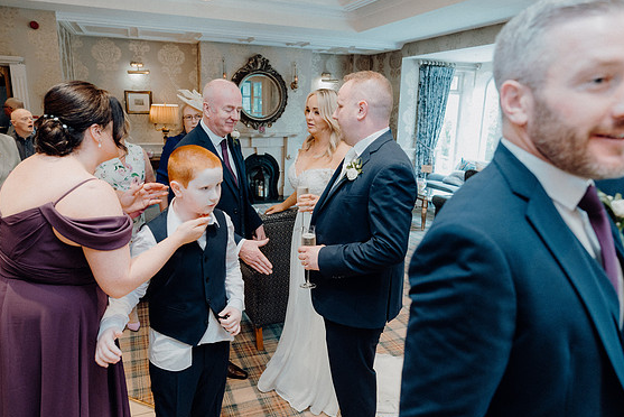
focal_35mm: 25
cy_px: 216
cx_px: 306
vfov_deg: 51.3
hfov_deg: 71.5
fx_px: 434
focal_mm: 24
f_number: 3.5
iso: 2500
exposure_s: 1/160
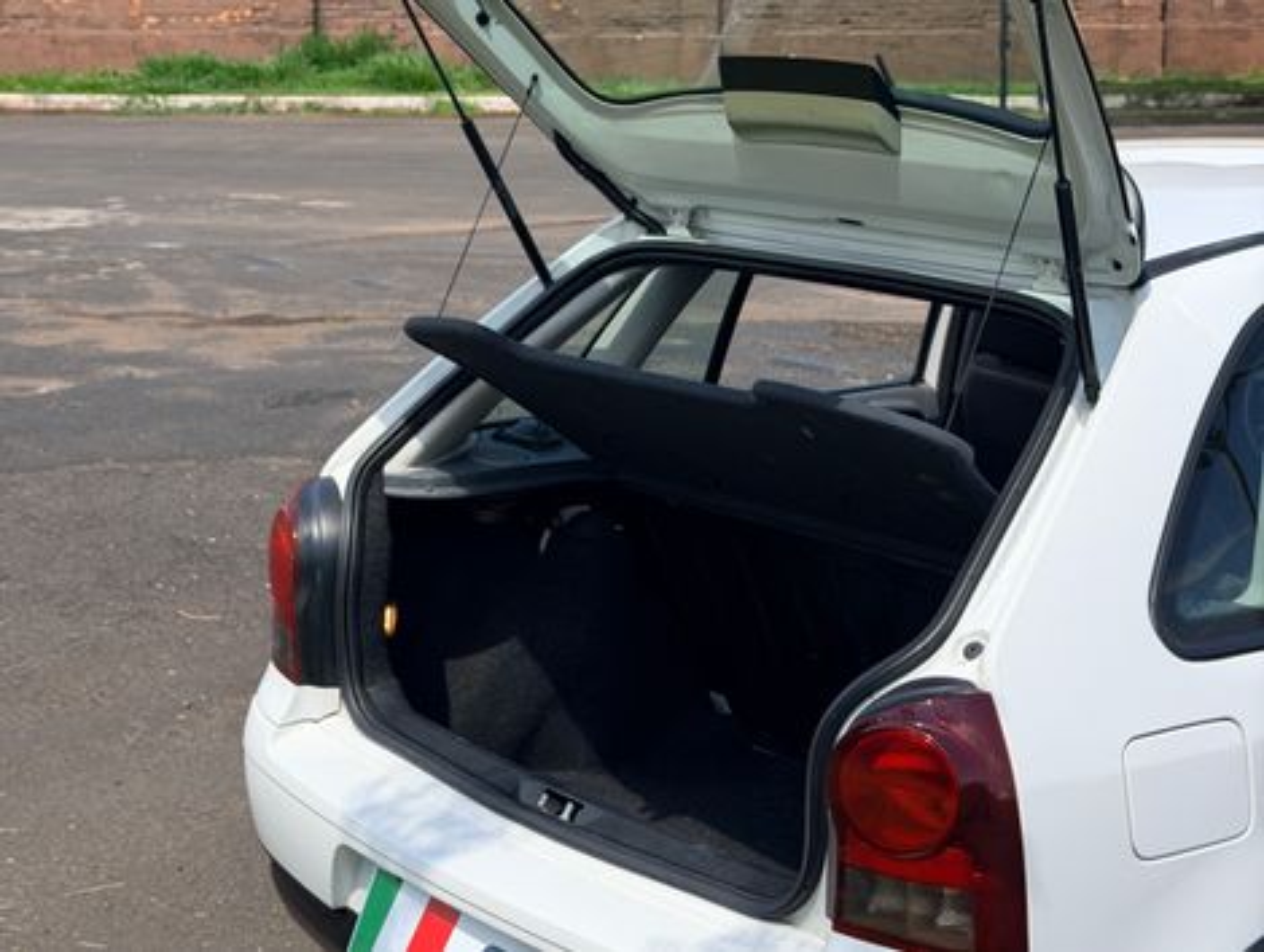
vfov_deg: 30.3
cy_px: 476
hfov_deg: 39.6
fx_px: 1755
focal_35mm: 48
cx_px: 632
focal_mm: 6.76
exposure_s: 1/6024
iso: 80
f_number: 1.78
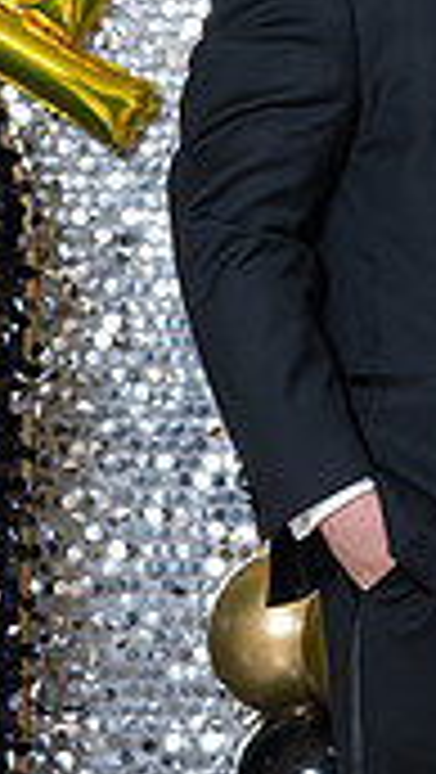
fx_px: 7590
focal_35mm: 370
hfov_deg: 3.3
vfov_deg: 5.8
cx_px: 526
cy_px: 68
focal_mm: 135
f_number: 8
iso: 320
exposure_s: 1/100
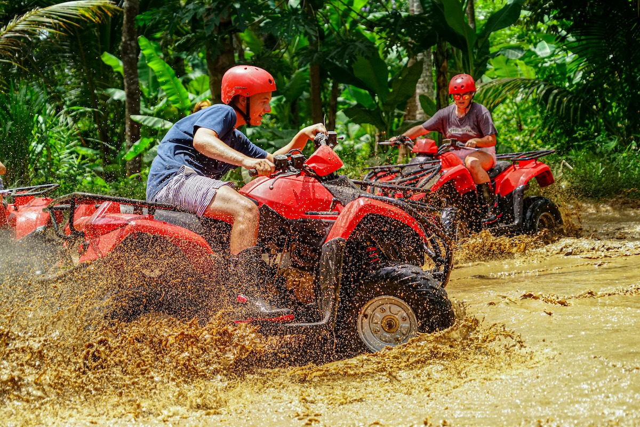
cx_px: 320
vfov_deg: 11.4
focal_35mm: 120
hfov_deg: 17.1
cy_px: 214
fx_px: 2133
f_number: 6.3
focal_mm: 120
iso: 2500
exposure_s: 1/3200
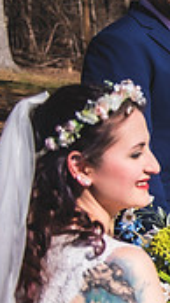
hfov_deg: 9.5
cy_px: 174
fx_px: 819
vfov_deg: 20.9
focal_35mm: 102
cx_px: 496
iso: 100
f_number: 2.8
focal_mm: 29
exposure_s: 1/2500
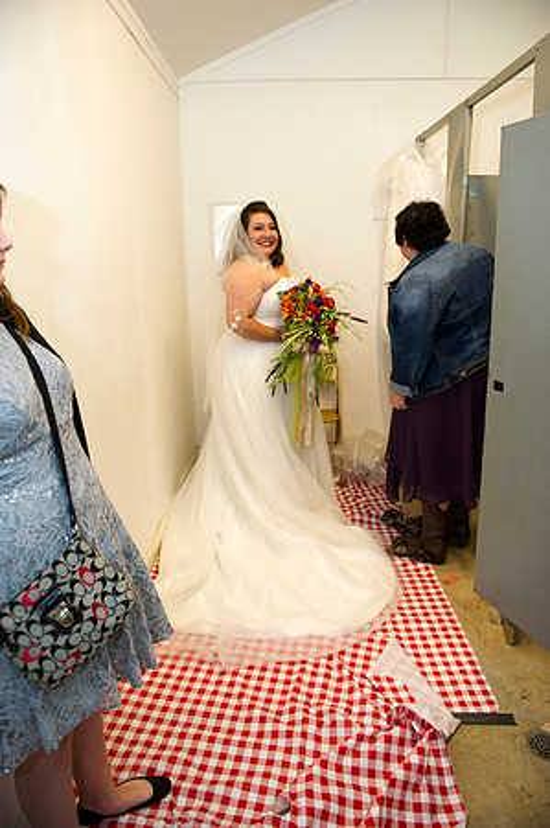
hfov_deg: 53.0
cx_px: 275
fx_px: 551
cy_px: 414
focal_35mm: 24
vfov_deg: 73.8
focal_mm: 24
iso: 640
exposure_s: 1/80
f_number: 3.5
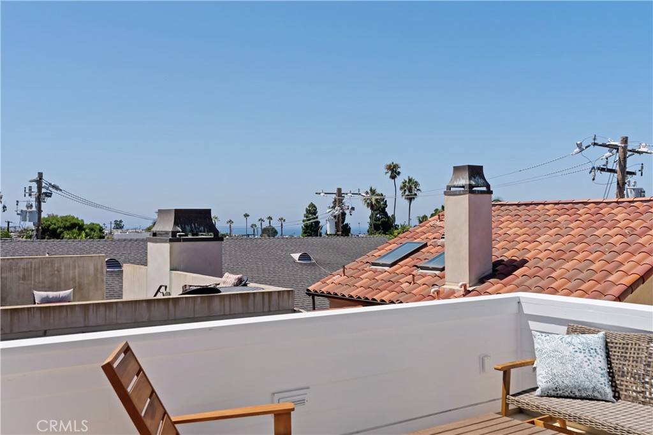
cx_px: 326
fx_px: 635
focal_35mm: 35
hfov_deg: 54.4
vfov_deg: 37.9
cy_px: 218
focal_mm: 35
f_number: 9
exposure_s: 1/1250
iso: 320
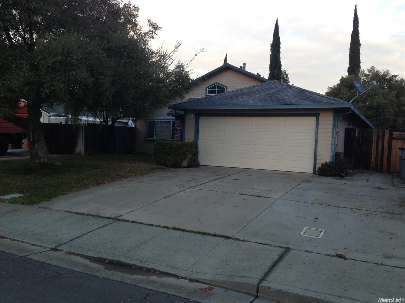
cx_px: 202
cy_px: 152
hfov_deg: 55.4
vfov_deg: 42.9
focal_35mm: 33
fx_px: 386
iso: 50
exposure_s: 1/127
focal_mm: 4.12
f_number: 2.4
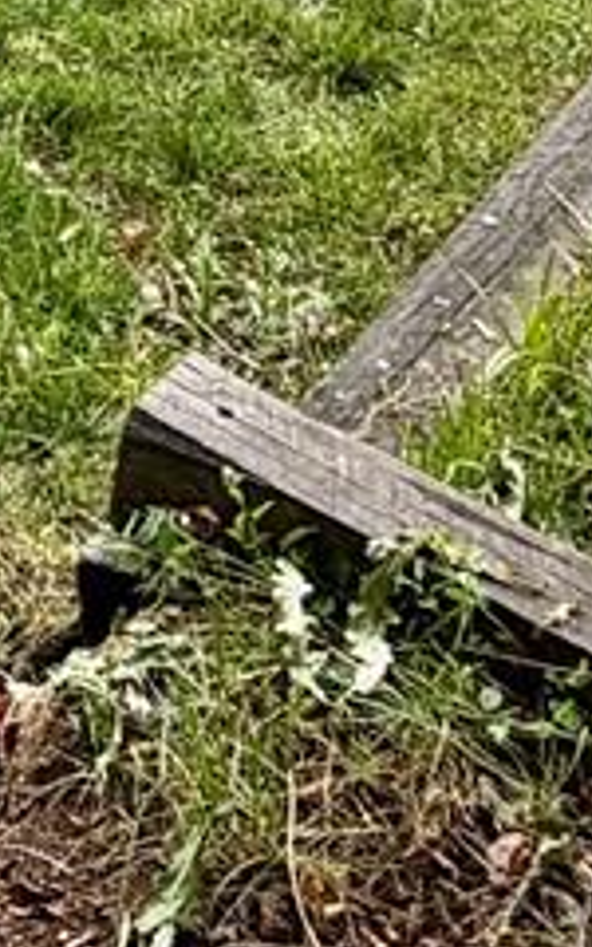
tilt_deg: -24.4
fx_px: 2556
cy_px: -367
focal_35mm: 99
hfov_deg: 12.1
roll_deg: +2.3
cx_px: -497
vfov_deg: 19.0
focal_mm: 2.22
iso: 64
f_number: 2.2
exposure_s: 1/121
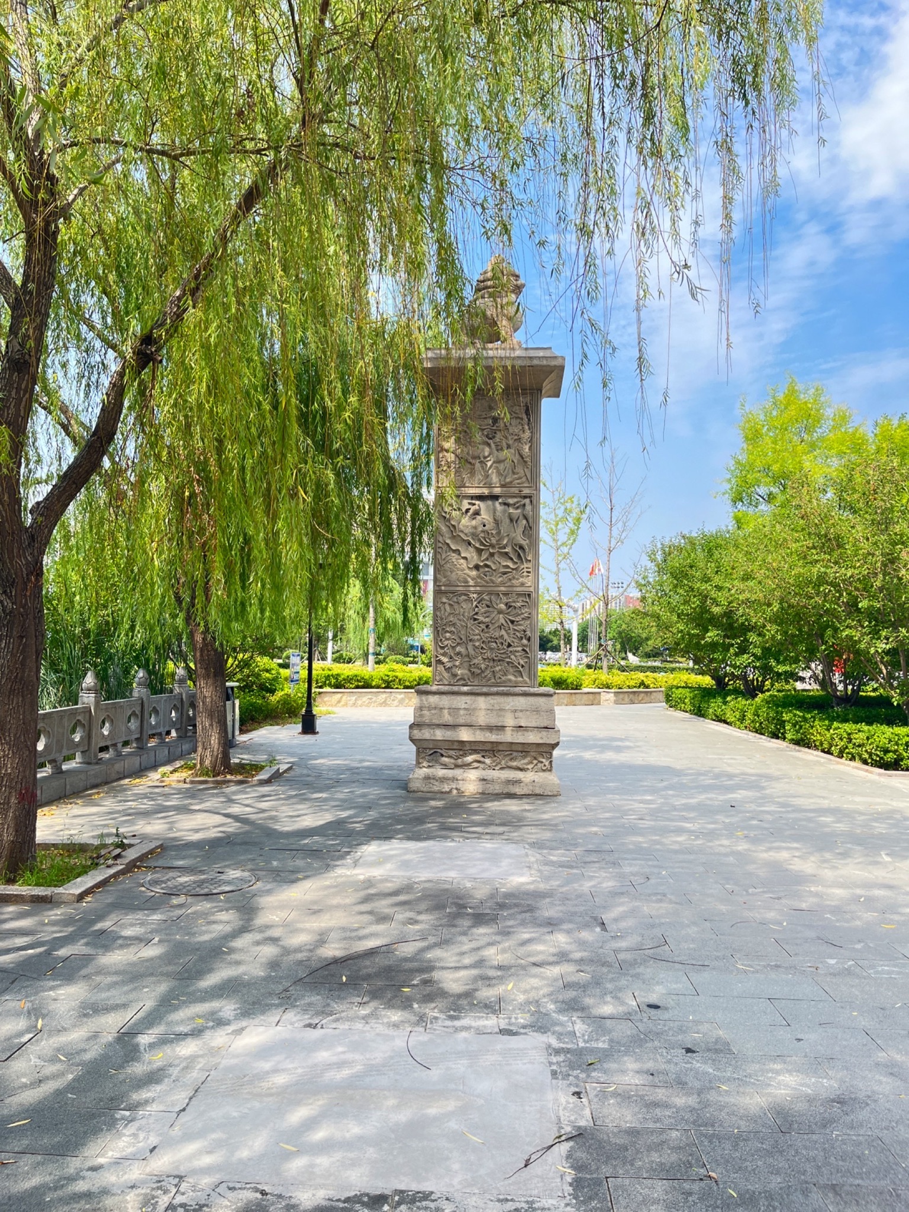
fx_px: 910
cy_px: 606
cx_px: 454
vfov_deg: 67.3
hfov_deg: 53.1
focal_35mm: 26
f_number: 1.6
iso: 50
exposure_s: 1/592
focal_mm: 5.1
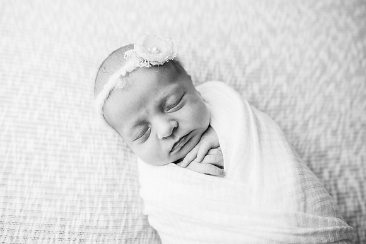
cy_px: 122
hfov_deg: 70.2
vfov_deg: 50.2
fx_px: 260
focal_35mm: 26
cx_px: 176
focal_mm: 24
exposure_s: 1/200
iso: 100
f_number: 2.8
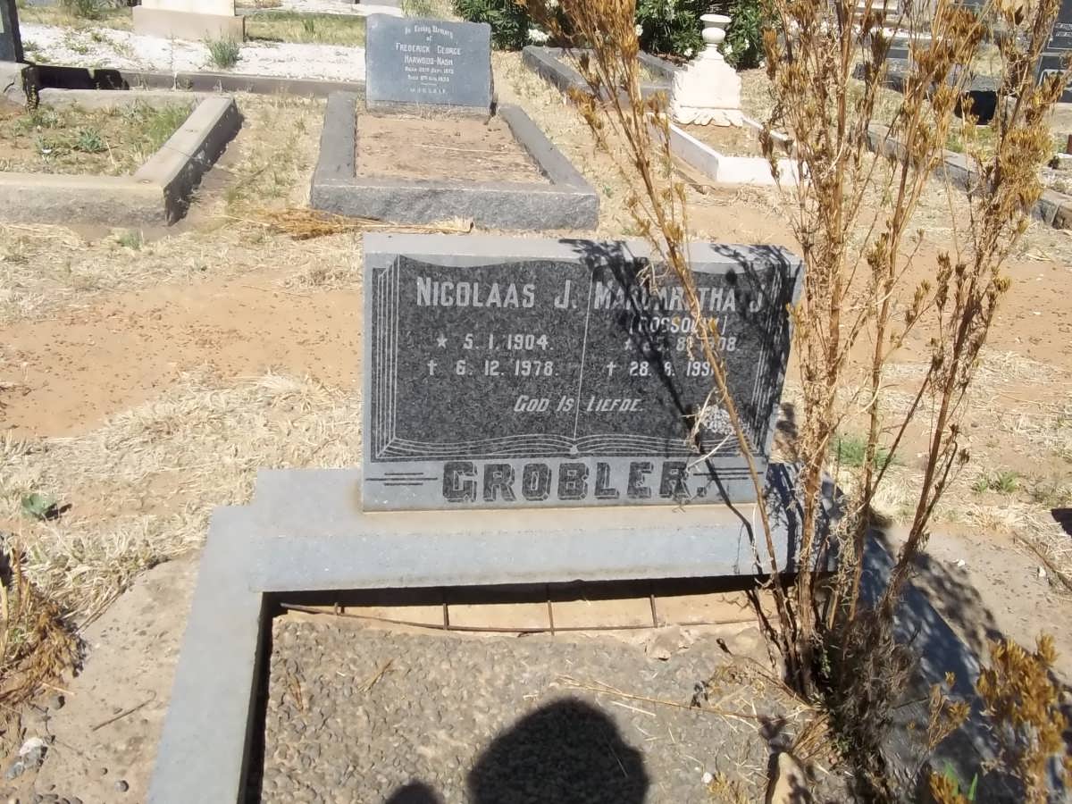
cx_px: 536
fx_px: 991
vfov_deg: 44.2
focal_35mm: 32
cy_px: 402
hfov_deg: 56.8
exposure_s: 1/500
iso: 80
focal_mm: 5.7
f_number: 5.5
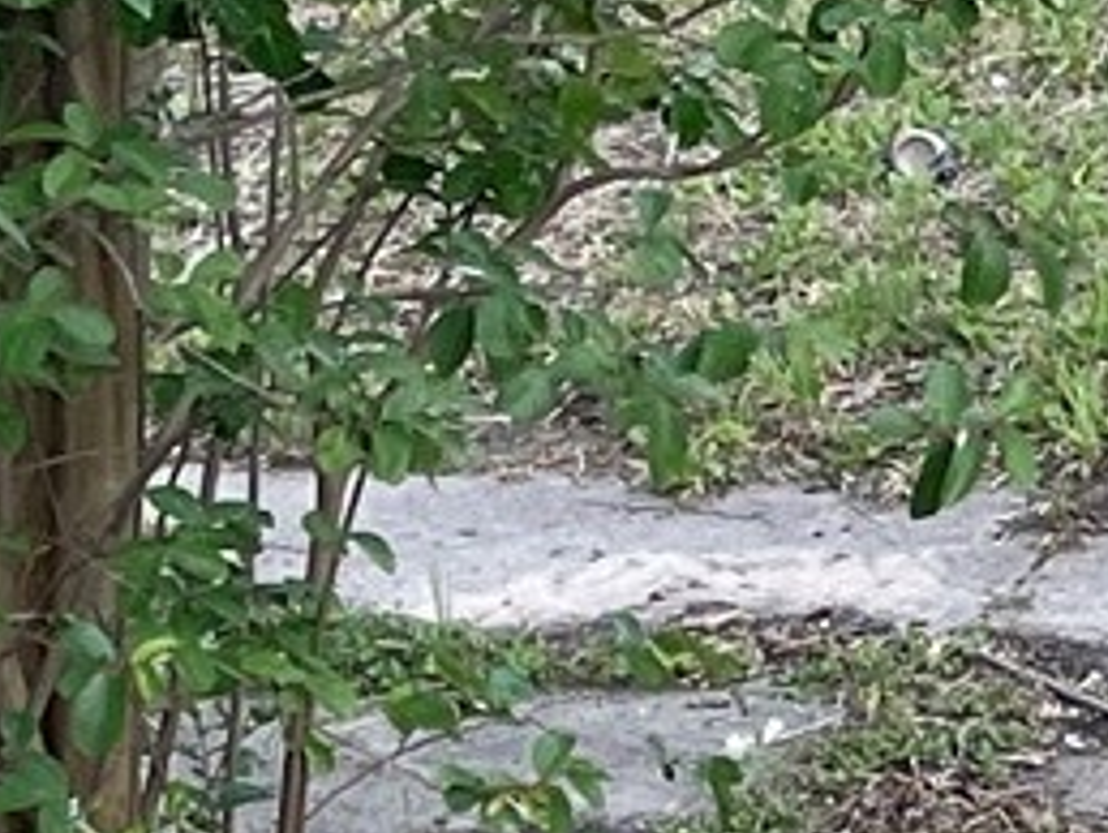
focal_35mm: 206
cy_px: 674
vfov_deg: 7.2
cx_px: 2847
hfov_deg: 8.6
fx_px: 6600
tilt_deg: -18.6
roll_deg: +2.3
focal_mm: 4.2
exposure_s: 1/662
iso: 32
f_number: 1.6
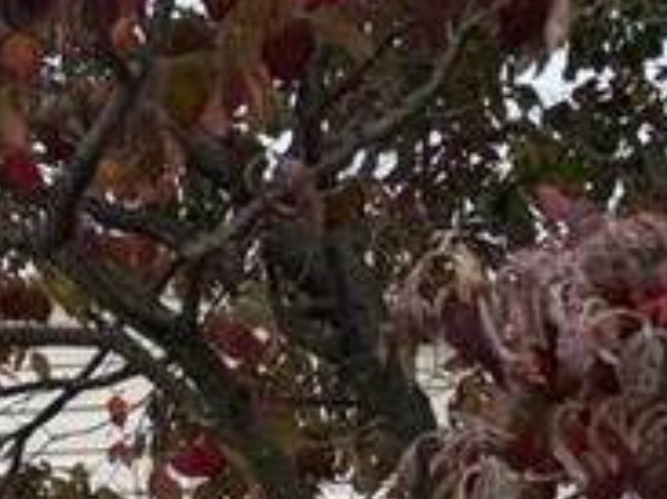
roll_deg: +0.0
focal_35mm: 168
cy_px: 863
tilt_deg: +3.0
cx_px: -641
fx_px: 3235
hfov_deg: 10.8
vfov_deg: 8.5
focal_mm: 6.76
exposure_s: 1/1151
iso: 80
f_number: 1.78
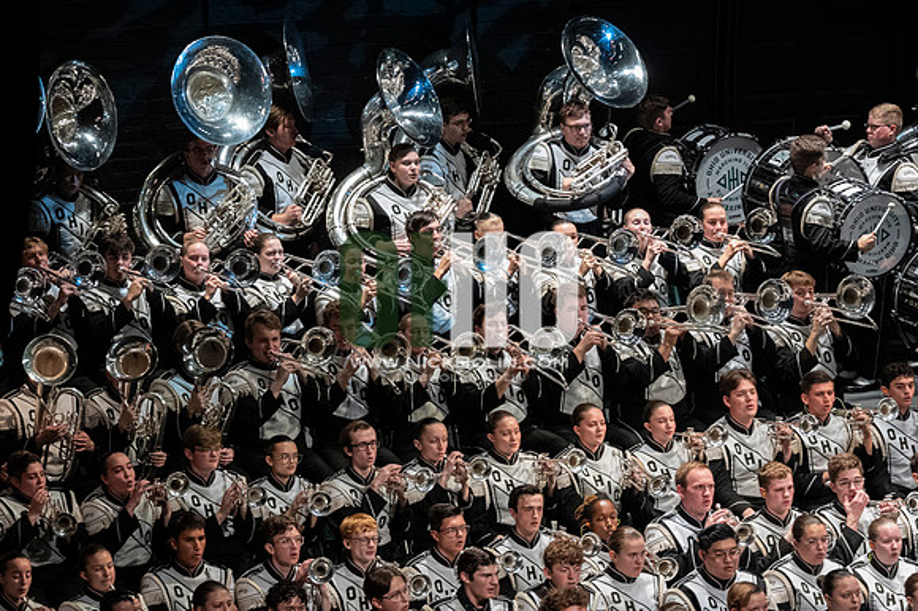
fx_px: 4766
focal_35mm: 187
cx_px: 459
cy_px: 306
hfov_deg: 11.0
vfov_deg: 7.3
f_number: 4
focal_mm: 125
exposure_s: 1/500
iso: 3200
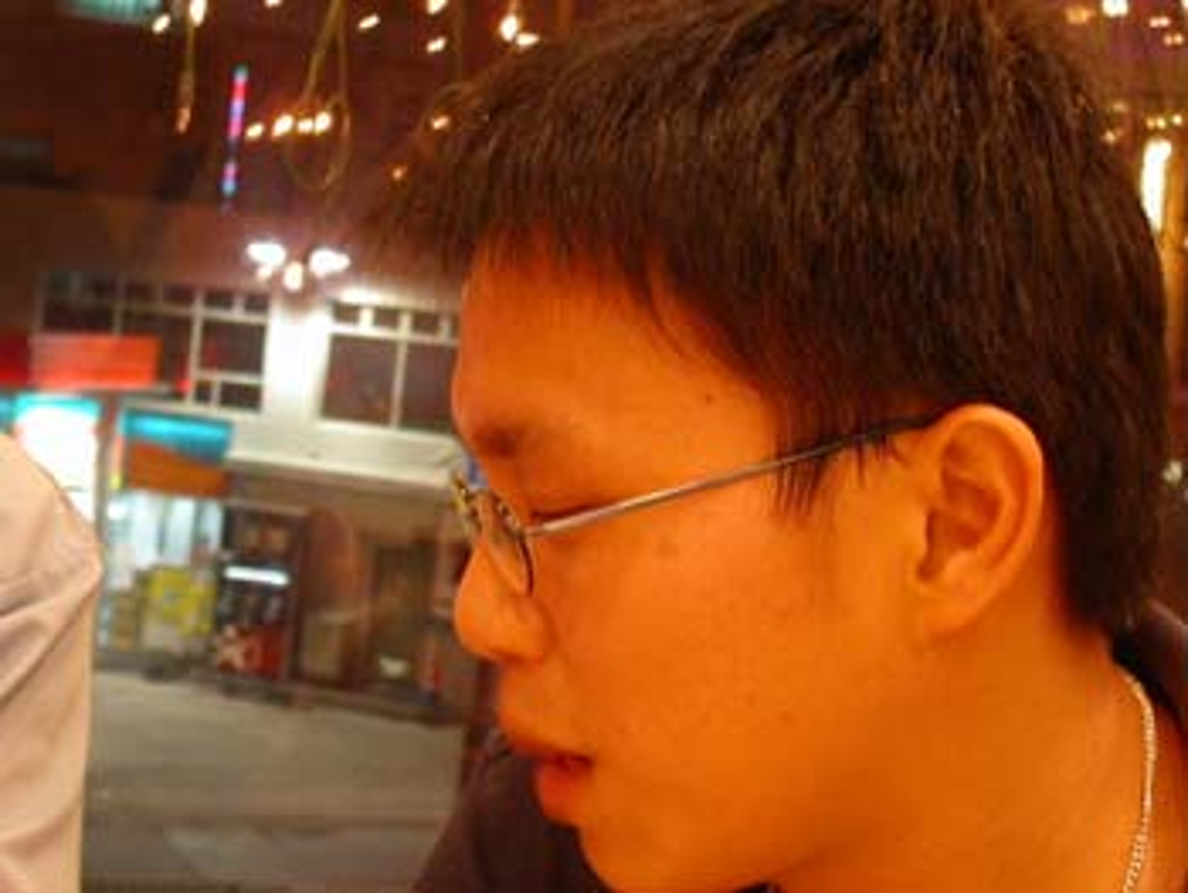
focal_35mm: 55
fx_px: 1889
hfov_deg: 34.9
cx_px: 594
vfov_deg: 26.6
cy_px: 446
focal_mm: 11.3
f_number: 3.5
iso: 200
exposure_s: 1/15
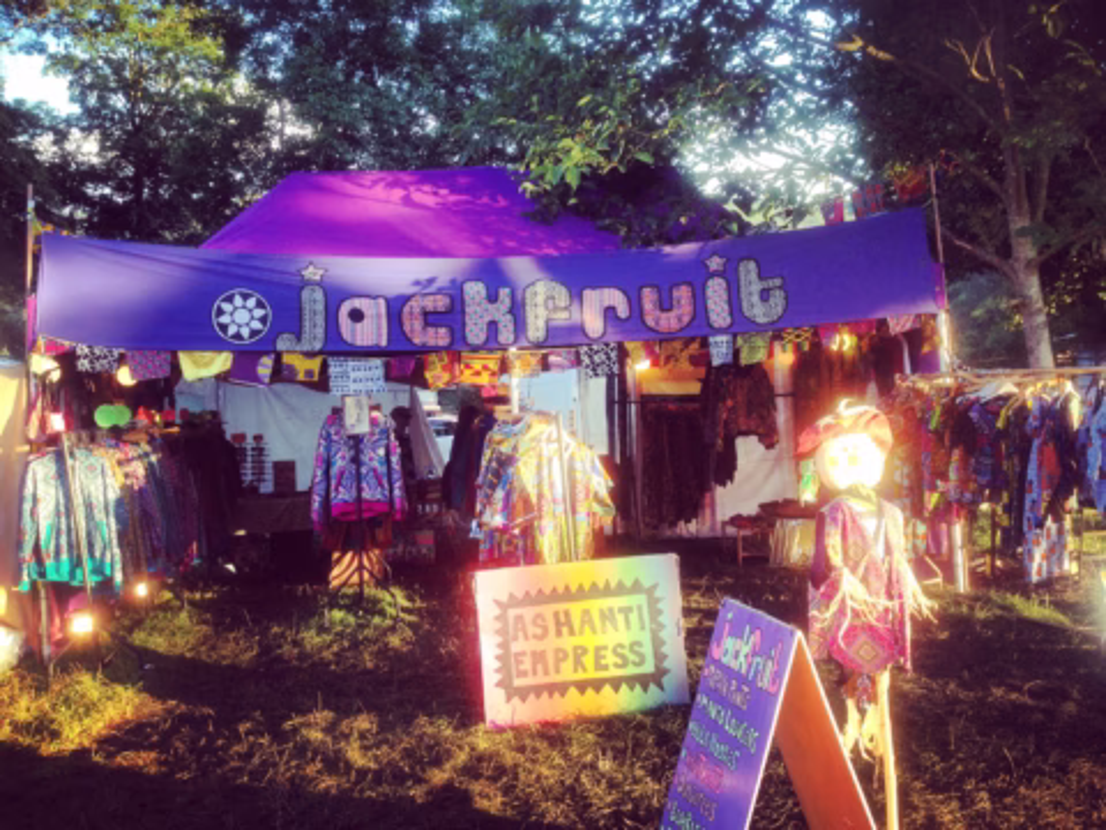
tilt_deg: -8.3
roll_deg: +1.4
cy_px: 415
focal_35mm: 35
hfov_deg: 52.6
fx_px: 1118
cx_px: 553
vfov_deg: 40.7
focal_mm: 4.28
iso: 50
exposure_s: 1/120
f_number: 2.4
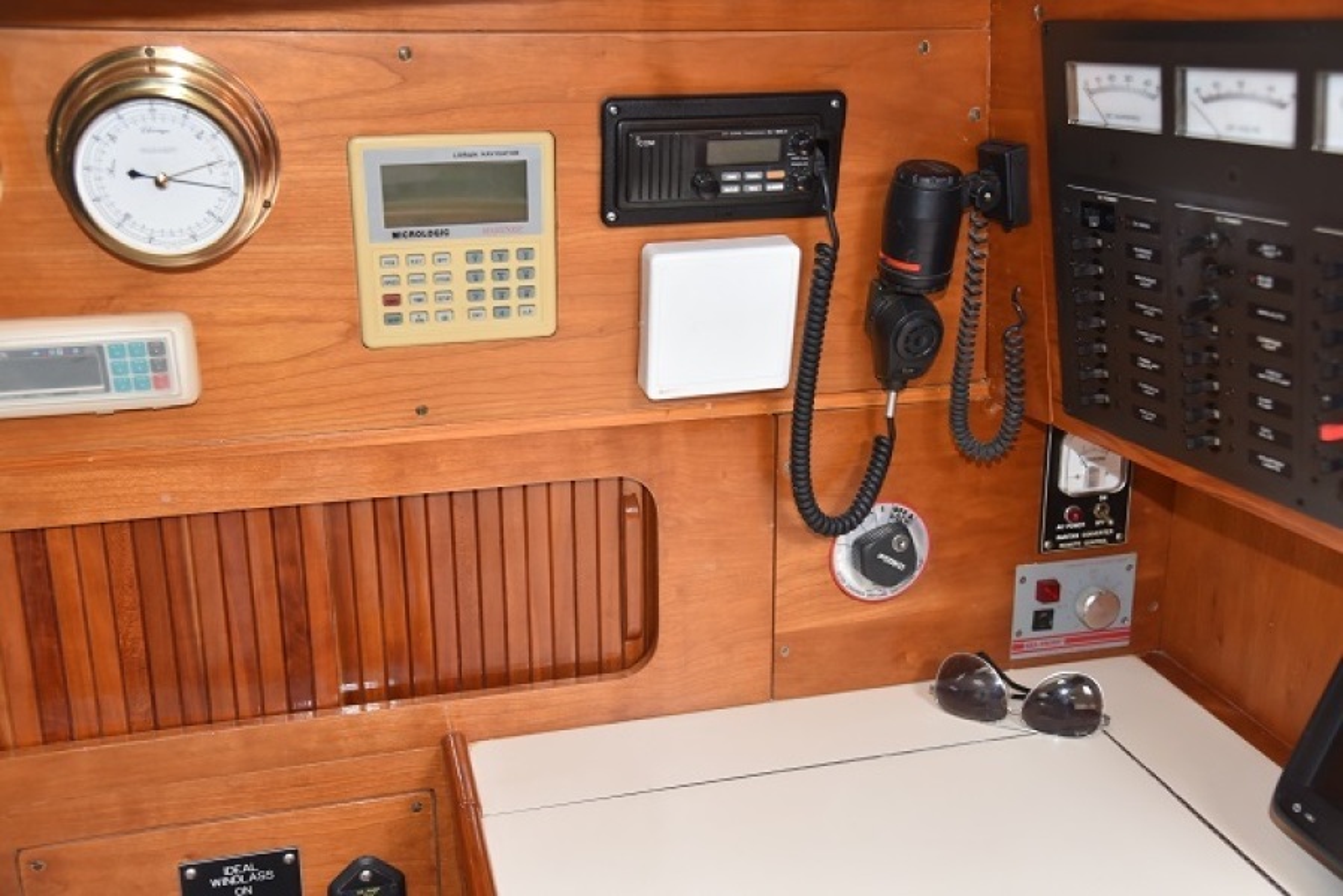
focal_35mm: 38
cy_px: 448
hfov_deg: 50.7
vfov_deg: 35.1
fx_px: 1418
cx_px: 672
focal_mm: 38
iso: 800
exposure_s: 1/80
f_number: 4.5
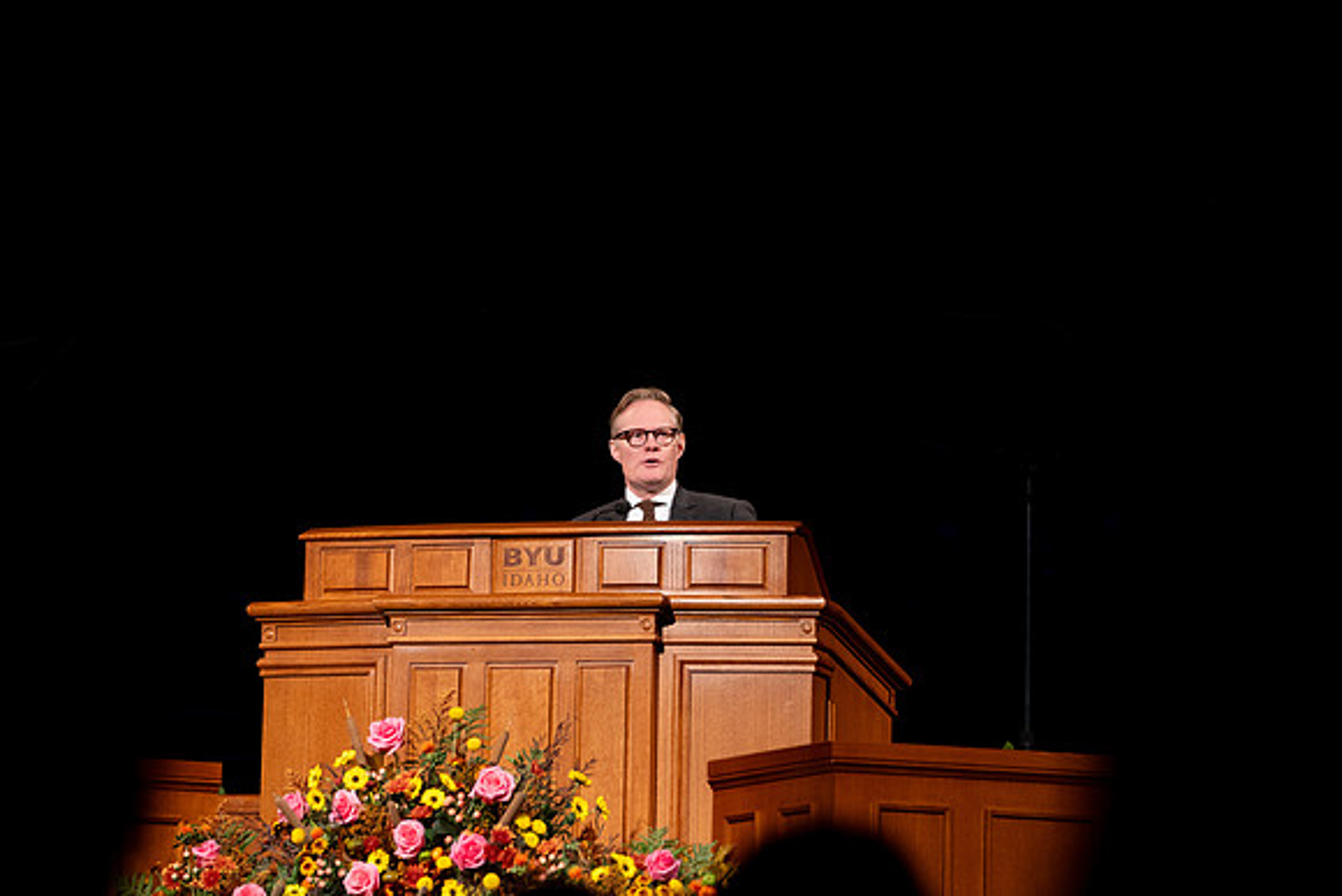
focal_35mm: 138
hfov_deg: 14.9
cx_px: 702
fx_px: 5147
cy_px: 428
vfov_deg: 9.9
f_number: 3.2
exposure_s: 1/200
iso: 1250
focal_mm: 120
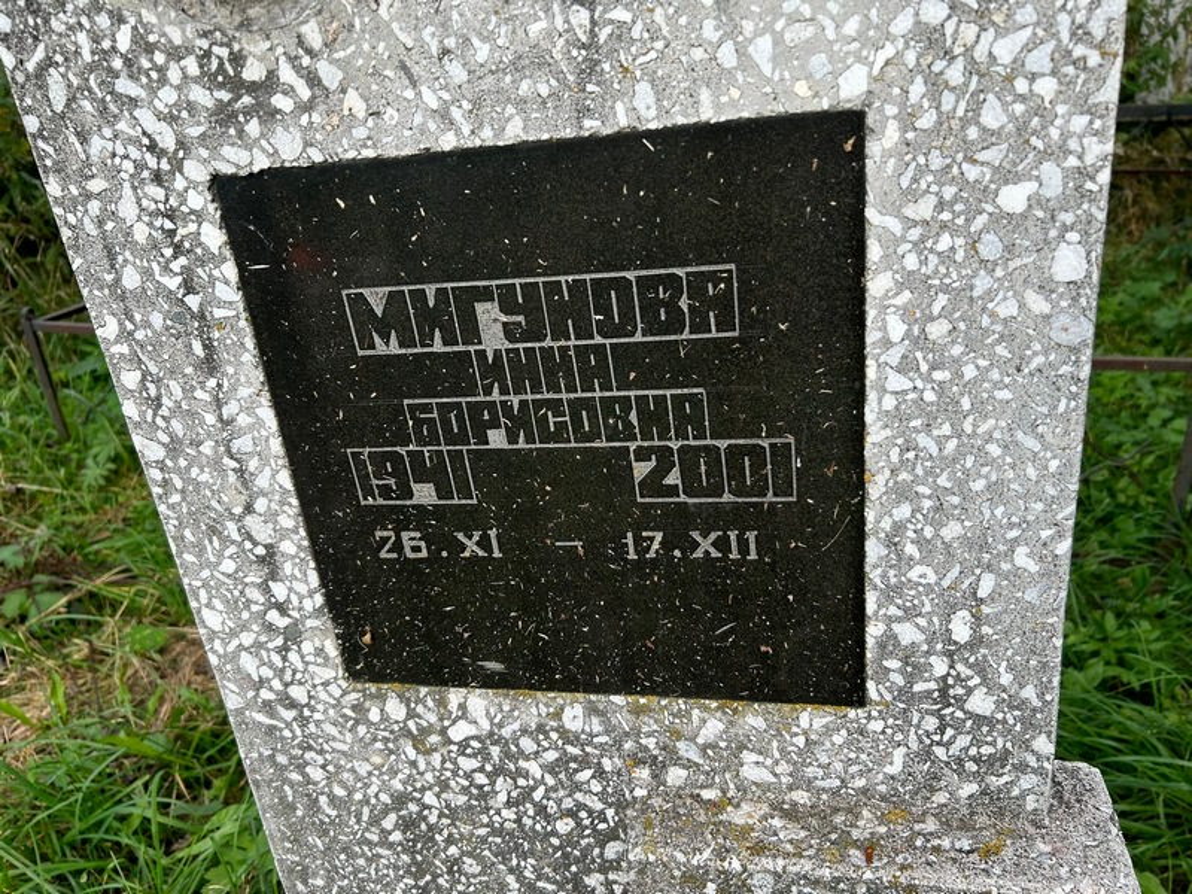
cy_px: 447
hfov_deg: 67.3
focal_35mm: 26
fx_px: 895
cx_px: 596
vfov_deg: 53.1
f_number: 1.5
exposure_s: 1/650
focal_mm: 5.7
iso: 50
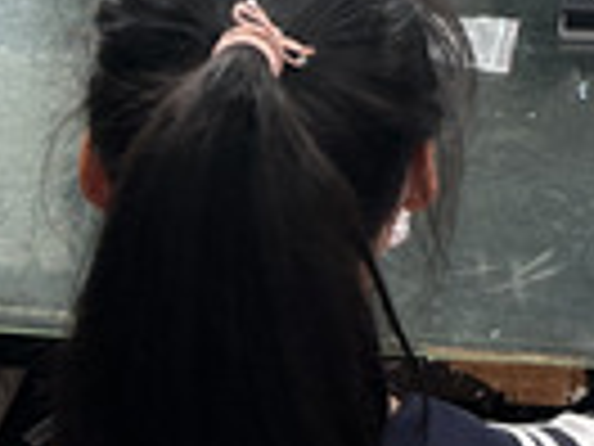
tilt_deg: -17.7
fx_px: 2368
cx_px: 670
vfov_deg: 9.3
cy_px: -719
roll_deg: -1.7
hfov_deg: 14.0
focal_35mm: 138
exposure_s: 1/120
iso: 64
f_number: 1.5
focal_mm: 5.7
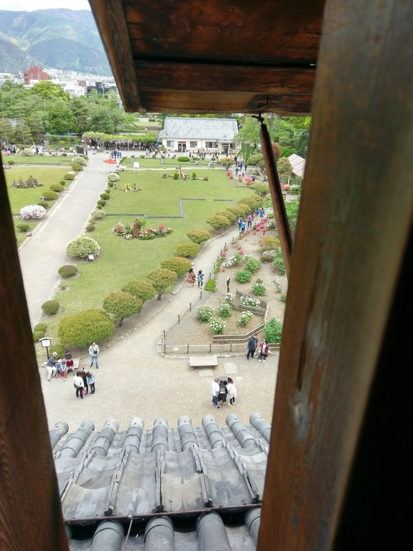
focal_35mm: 26
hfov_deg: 53.1
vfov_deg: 67.3
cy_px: 276
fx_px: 414
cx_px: 206
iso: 100
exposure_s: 1/733
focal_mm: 4.58
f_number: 1.8
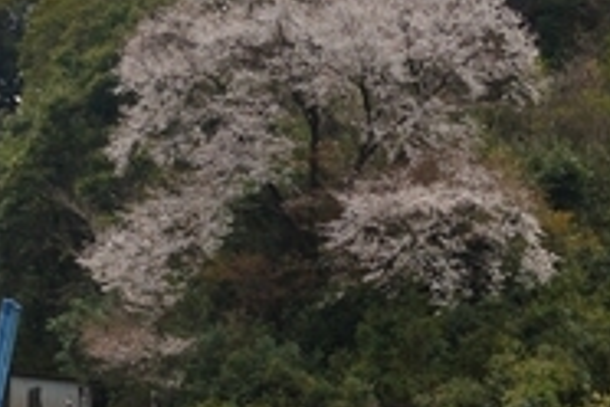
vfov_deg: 10.5
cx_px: 161
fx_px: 2186
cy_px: 397
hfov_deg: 15.8
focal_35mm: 129
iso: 400
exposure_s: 1/80
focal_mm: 20
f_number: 5.6
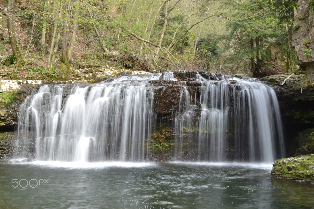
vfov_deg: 29.9
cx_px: 157
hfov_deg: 43.6
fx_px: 392
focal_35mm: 45
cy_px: 104
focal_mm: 30
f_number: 29
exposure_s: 1/2.5
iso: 100
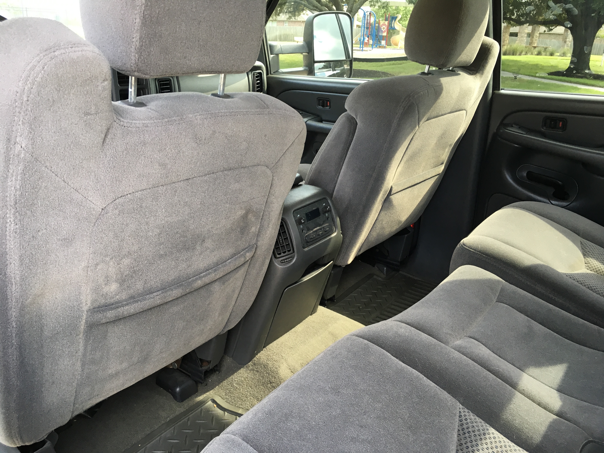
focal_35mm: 29
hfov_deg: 61.7
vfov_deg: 48.2
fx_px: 506
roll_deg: -2.5
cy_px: 226
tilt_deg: -18.0
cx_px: 302
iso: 25
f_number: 2.2
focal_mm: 4.15
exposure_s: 1/30
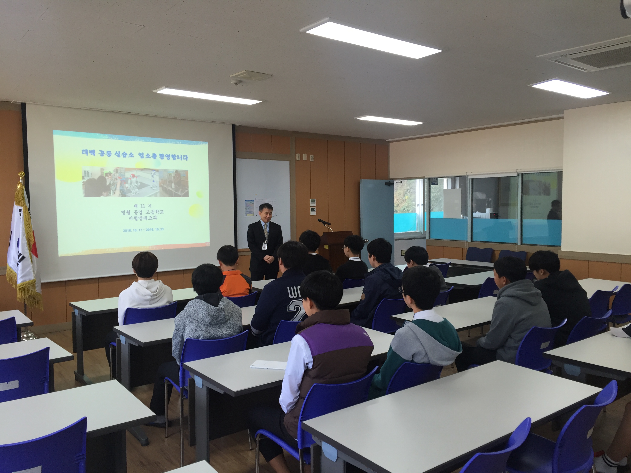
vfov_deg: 48.2
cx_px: 316
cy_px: 236
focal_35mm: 29
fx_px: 529
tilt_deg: -3.0
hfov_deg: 61.7
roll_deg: +0.0
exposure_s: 1/40
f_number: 2.2
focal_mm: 4.15
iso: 32
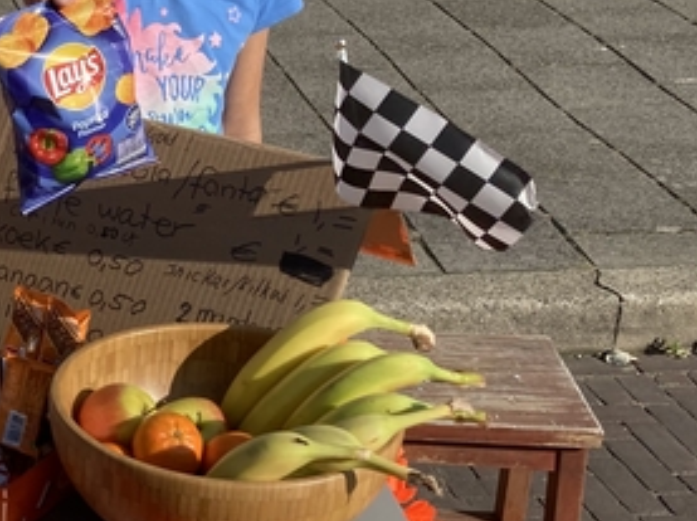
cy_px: 430
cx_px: -211
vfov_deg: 18.0
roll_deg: +1.7
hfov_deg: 21.8
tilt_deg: -27.5
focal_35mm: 81
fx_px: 1629
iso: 20
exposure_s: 1/2288
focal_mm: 3.99
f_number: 1.8
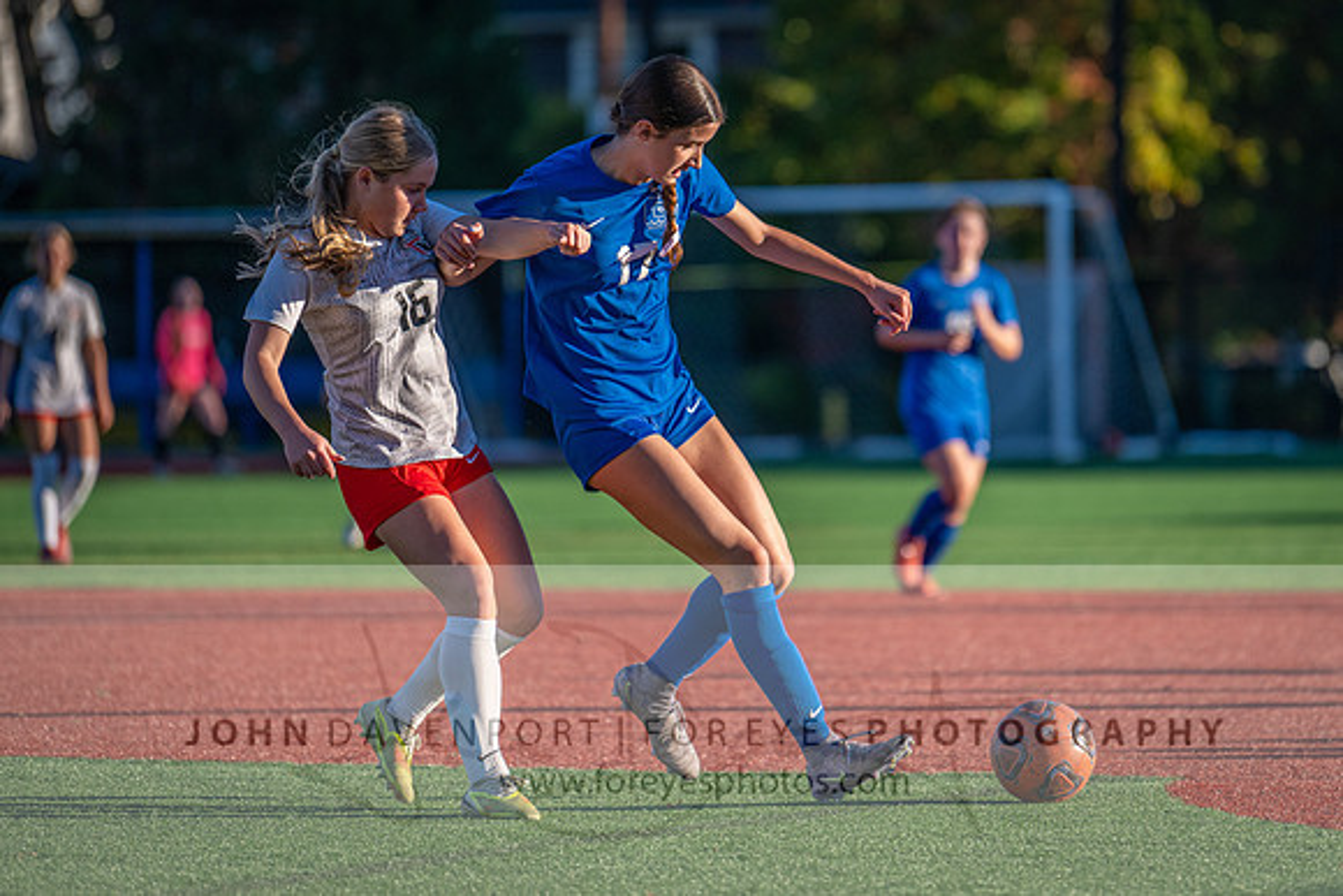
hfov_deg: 8.3
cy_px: 340
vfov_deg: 5.5
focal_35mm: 248
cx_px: 775
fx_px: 9256
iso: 360
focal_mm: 200
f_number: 2.8
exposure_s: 1/2500
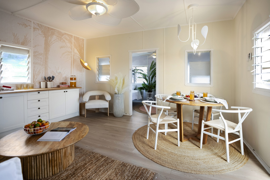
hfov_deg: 96.7
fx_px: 120
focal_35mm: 16
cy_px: 90
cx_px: 135
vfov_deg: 73.8
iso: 800
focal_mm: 16
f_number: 2.8
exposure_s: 1/640
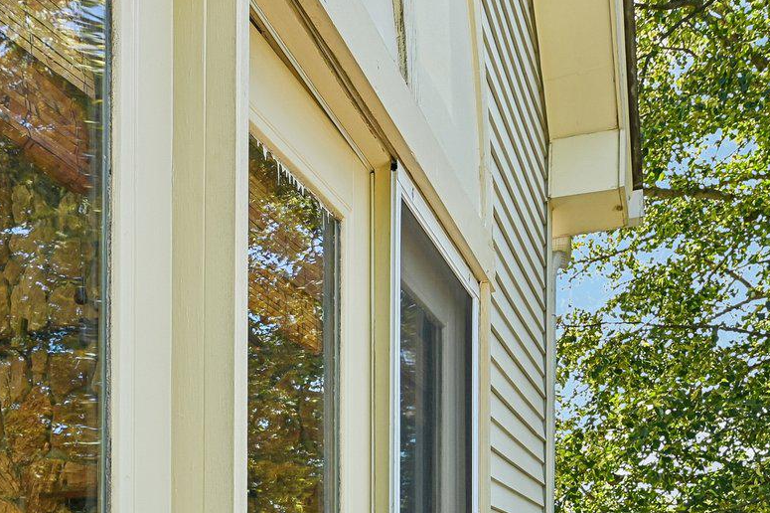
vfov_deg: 30.6
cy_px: 611
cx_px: 337
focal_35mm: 37
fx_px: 791
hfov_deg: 51.8
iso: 100
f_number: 8
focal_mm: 14
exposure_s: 1/40
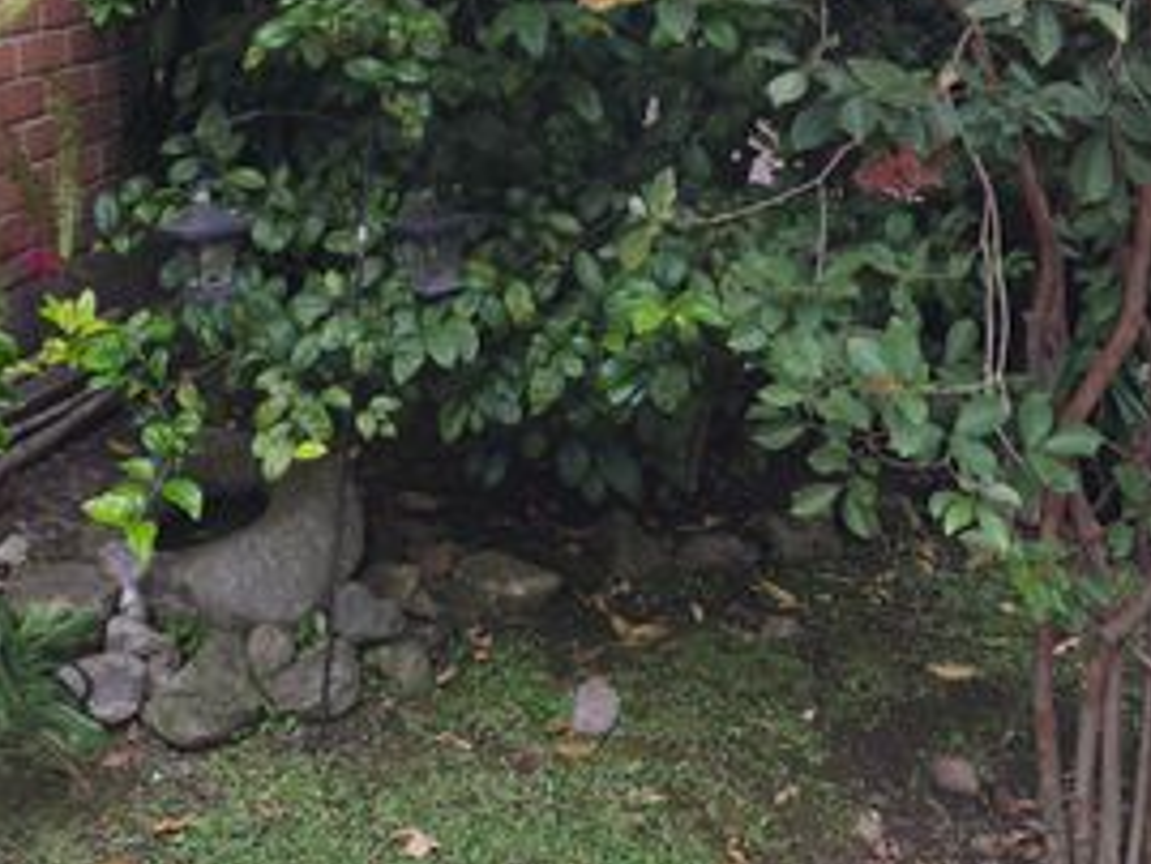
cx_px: 700
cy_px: 21
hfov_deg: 33.6
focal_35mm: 57
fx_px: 1896
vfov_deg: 24.6
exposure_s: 1/60
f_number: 1.65
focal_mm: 6.14
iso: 250
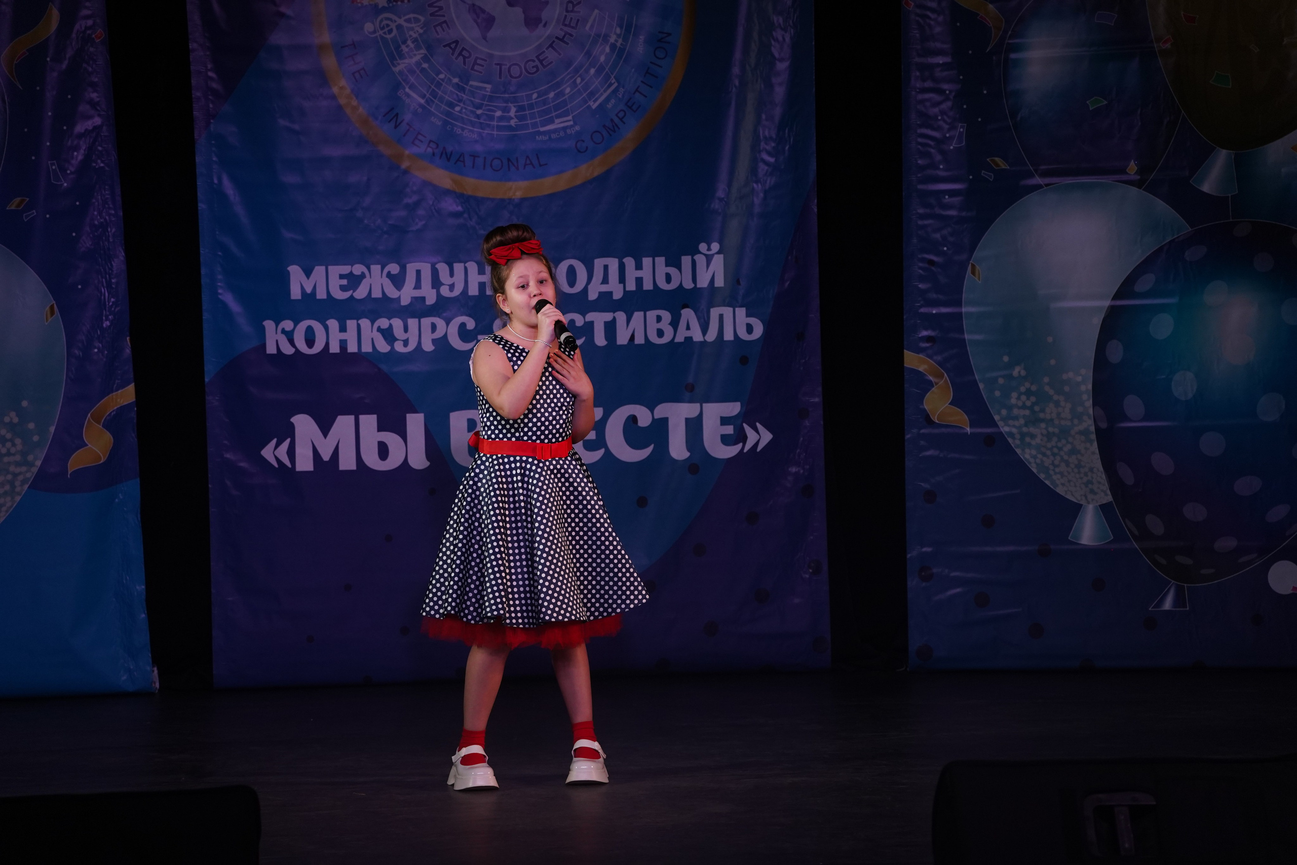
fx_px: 5152
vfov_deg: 9.6
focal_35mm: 143
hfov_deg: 14.3
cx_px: 648
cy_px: 432
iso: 2000
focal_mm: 143
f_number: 5.6
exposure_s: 1/400
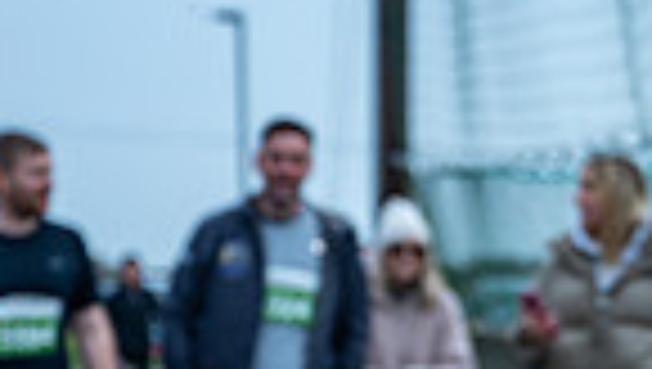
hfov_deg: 8.0
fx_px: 4483
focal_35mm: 259
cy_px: 443
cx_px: 1286
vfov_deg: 4.7
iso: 100
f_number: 4
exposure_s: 1/200
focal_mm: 62
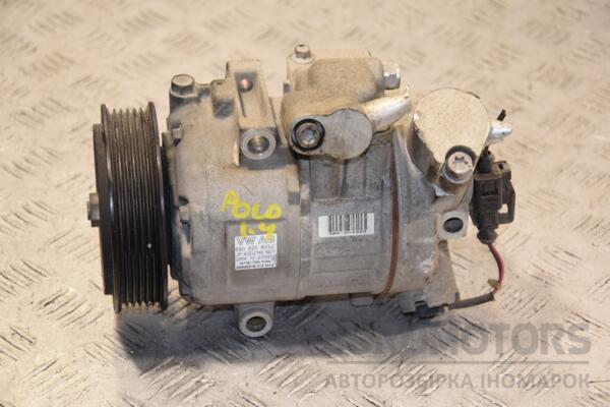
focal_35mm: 105
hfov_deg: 19.5
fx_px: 1779
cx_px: 305
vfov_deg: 13.0
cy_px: 204
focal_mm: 70
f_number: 5.3
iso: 800
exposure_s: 1/125
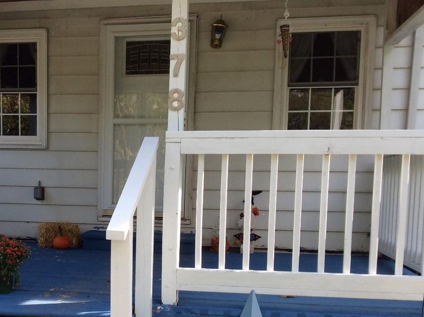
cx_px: 109
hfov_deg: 37.3
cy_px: 228
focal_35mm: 50
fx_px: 612
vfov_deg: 28.8
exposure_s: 1/275
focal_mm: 3.3
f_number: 2.4
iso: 32
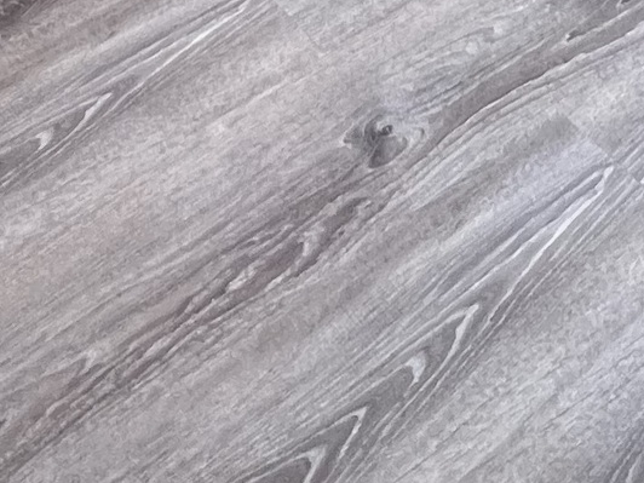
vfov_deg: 12.0
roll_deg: -1.3
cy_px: -889
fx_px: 1395
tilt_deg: -9.5
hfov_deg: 25.7
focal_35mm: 75
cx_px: 484
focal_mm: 1.57
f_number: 1.8
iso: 250
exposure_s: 1/120
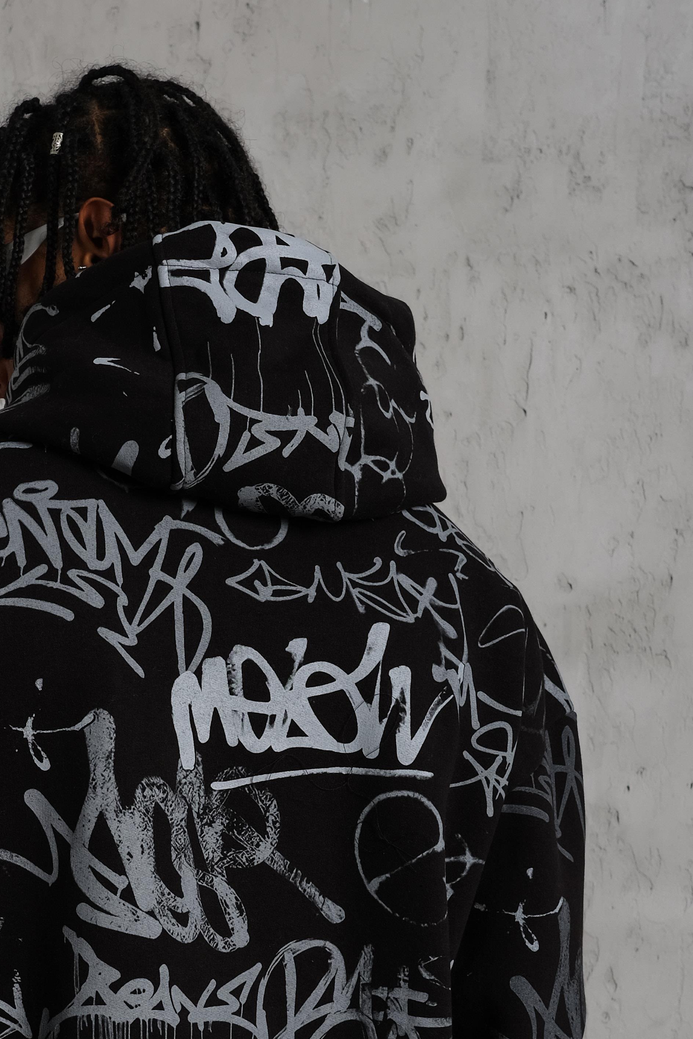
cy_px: 877
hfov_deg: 17.7
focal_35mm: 77
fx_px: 2223
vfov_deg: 25.7
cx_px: 211
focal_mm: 23
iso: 160
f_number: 5
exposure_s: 1/160
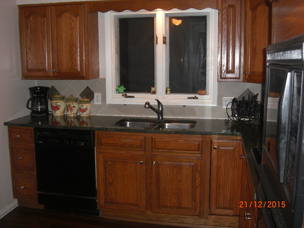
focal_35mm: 38
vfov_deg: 37.7
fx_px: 334
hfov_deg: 49.0
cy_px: 114
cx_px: 152
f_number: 2.8
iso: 200
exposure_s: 1/60
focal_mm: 7.9
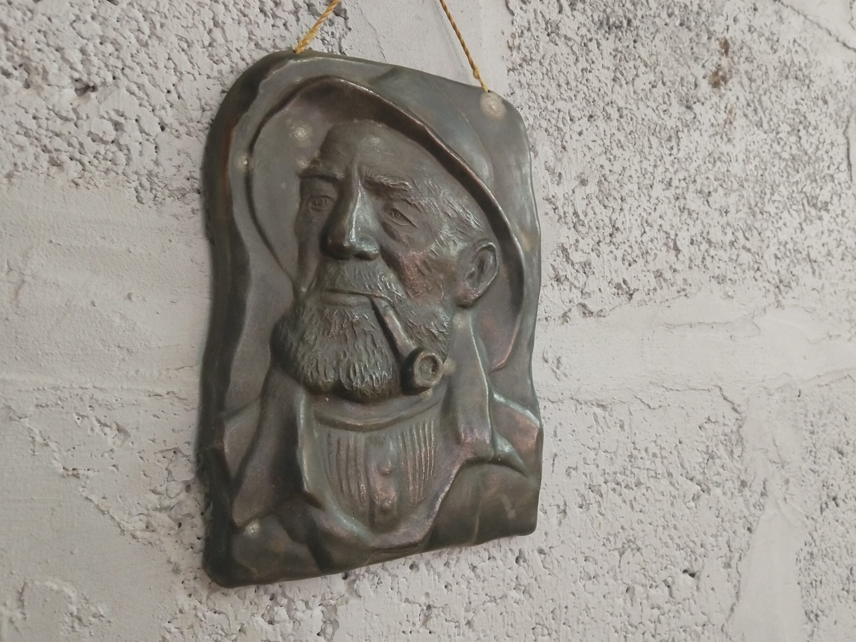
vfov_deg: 51.4
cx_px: 440
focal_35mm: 27
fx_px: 668
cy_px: 327
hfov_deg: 65.3
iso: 860
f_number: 1.8
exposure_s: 1/16.7
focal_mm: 4.25
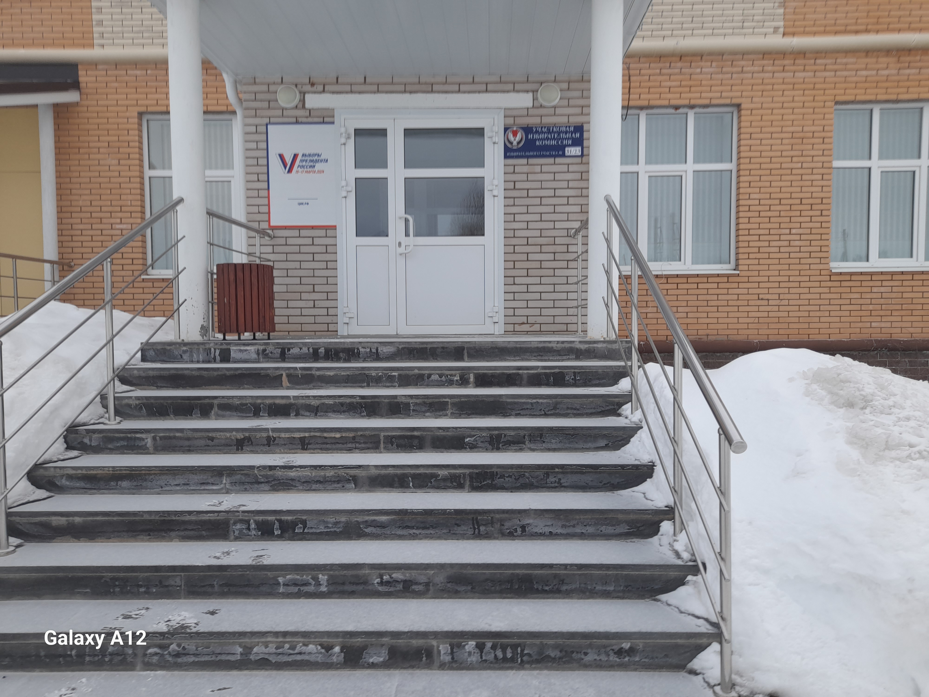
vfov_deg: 54.9
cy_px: 348
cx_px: 464
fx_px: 671
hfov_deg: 69.4
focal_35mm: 25
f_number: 2
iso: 32
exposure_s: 1/50
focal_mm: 4.6
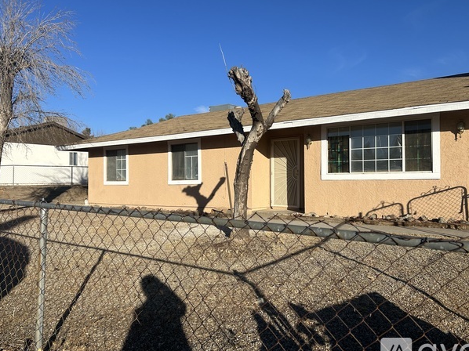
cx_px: 246
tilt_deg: +0.6
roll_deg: -0.4
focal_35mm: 29
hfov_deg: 61.6
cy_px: 173
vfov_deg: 48.2
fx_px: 393
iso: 50
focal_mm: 5.7
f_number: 1.5
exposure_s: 1/6211
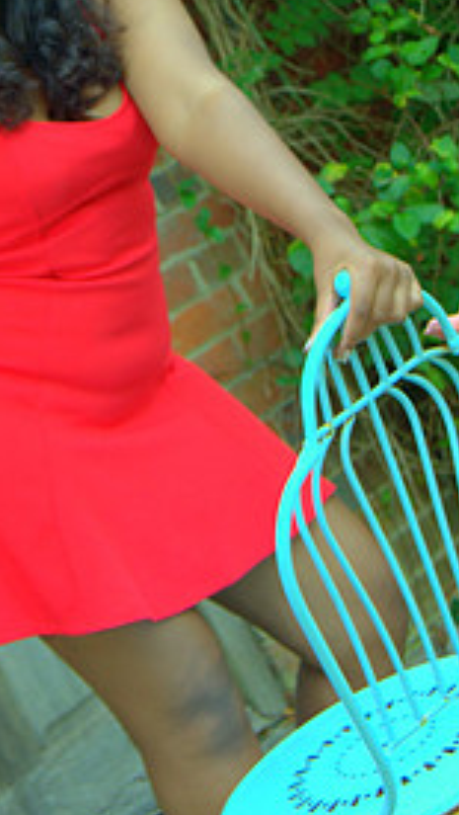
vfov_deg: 28.7
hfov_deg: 16.5
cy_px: 169
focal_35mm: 72
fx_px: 1555
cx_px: 34
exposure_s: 1/200
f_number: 4.5
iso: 100
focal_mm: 28
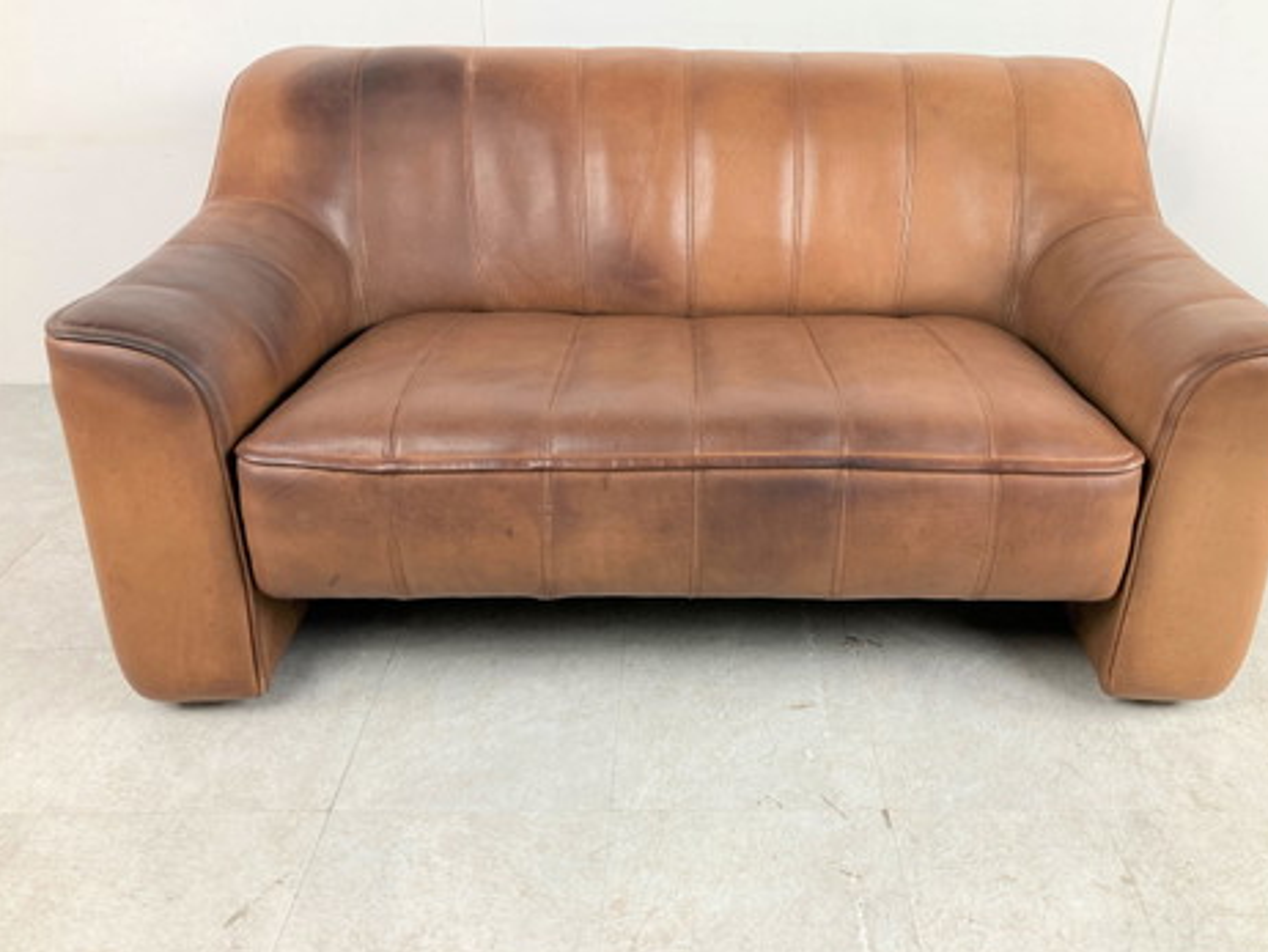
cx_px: 692
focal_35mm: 31
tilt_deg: -24.0
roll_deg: -0.8
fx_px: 1136
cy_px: 436
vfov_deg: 45.4
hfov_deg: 58.2
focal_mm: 3.99
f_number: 1.8
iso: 50
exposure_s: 1/50
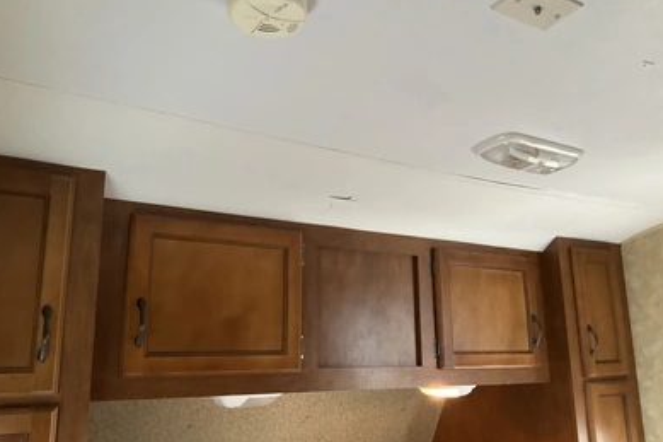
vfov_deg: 42.3
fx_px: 571
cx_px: 332
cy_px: 239
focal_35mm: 31
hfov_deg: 60.3
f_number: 1.8
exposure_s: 1/60
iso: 250
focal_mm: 3
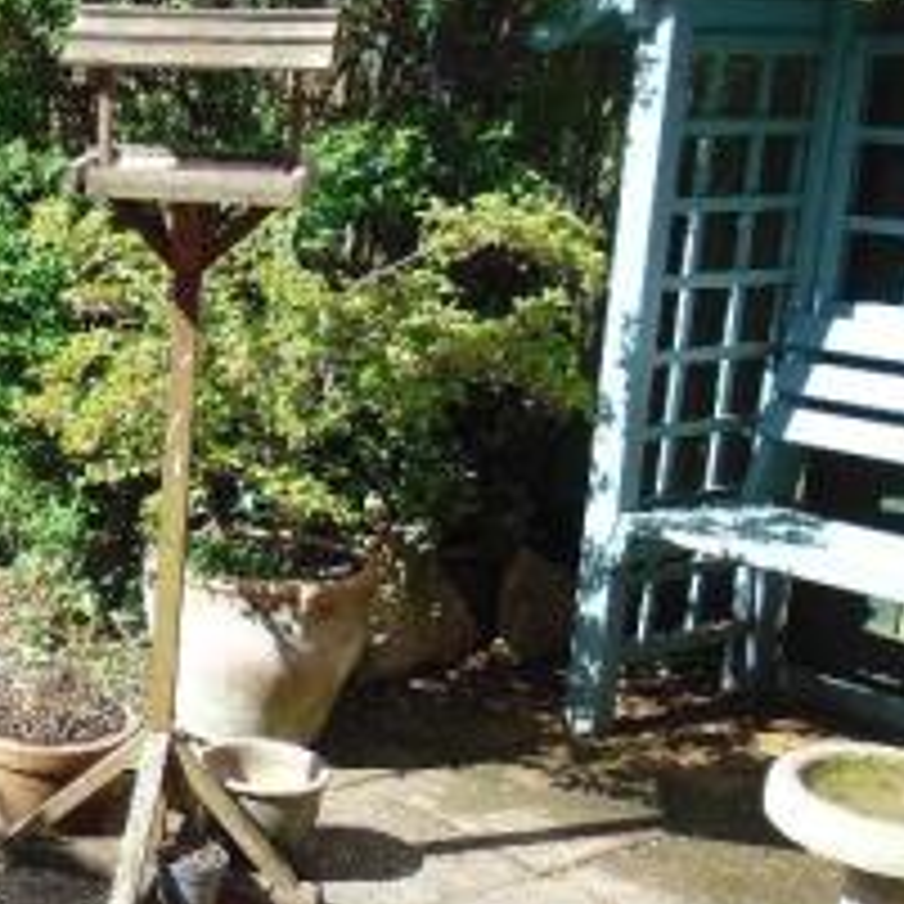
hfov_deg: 24.0
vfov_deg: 26.8
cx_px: -227
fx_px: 1891
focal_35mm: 64
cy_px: 528
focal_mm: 4.5
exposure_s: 1/400
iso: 80
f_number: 3
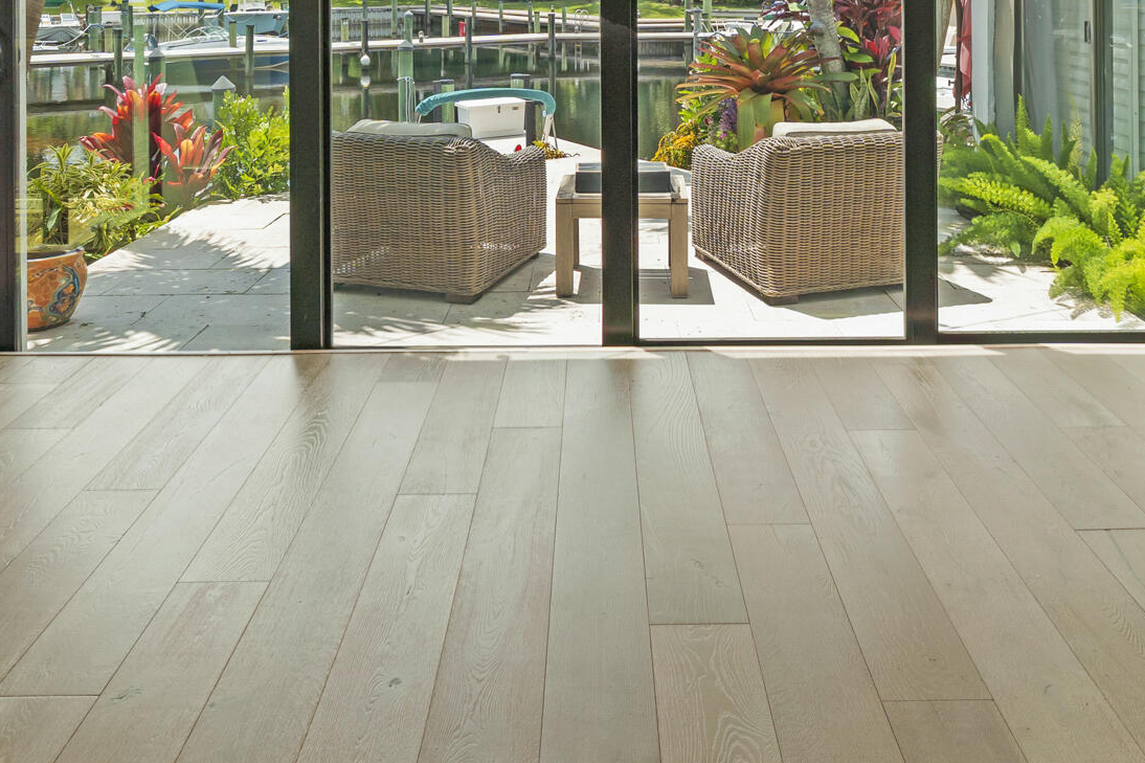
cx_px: 601
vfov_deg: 37.1
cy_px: 10
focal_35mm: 32
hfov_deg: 58.7
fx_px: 1018
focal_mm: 14
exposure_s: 1/25
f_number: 9
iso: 250
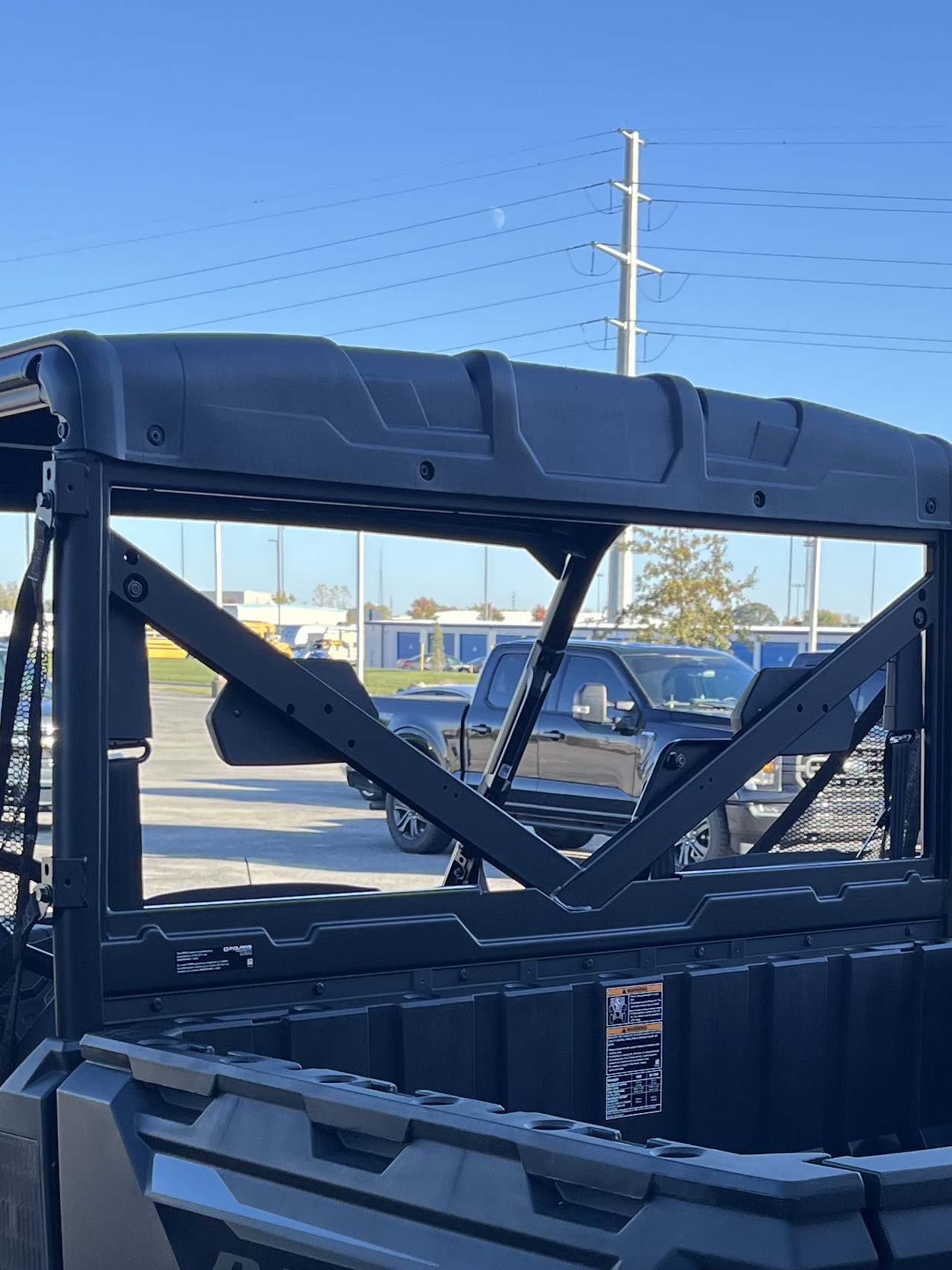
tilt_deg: -9.9
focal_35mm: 62
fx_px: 2274
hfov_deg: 23.6
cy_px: 1142
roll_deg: +0.1
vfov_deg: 29.9
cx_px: 580
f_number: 1.6
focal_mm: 5.1
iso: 50
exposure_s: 1/858
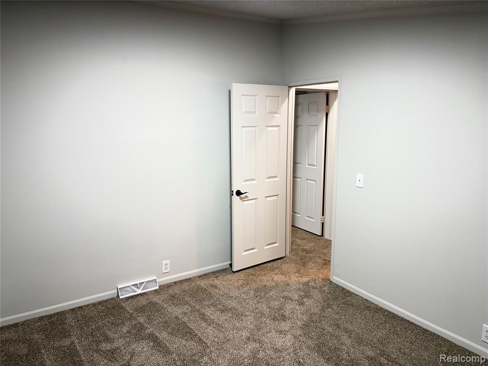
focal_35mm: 26
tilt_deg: -9.3
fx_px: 367
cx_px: 244
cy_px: 183
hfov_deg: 67.3
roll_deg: +0.3
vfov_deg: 53.1
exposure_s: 1/60
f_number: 1.6
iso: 320
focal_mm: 5.96
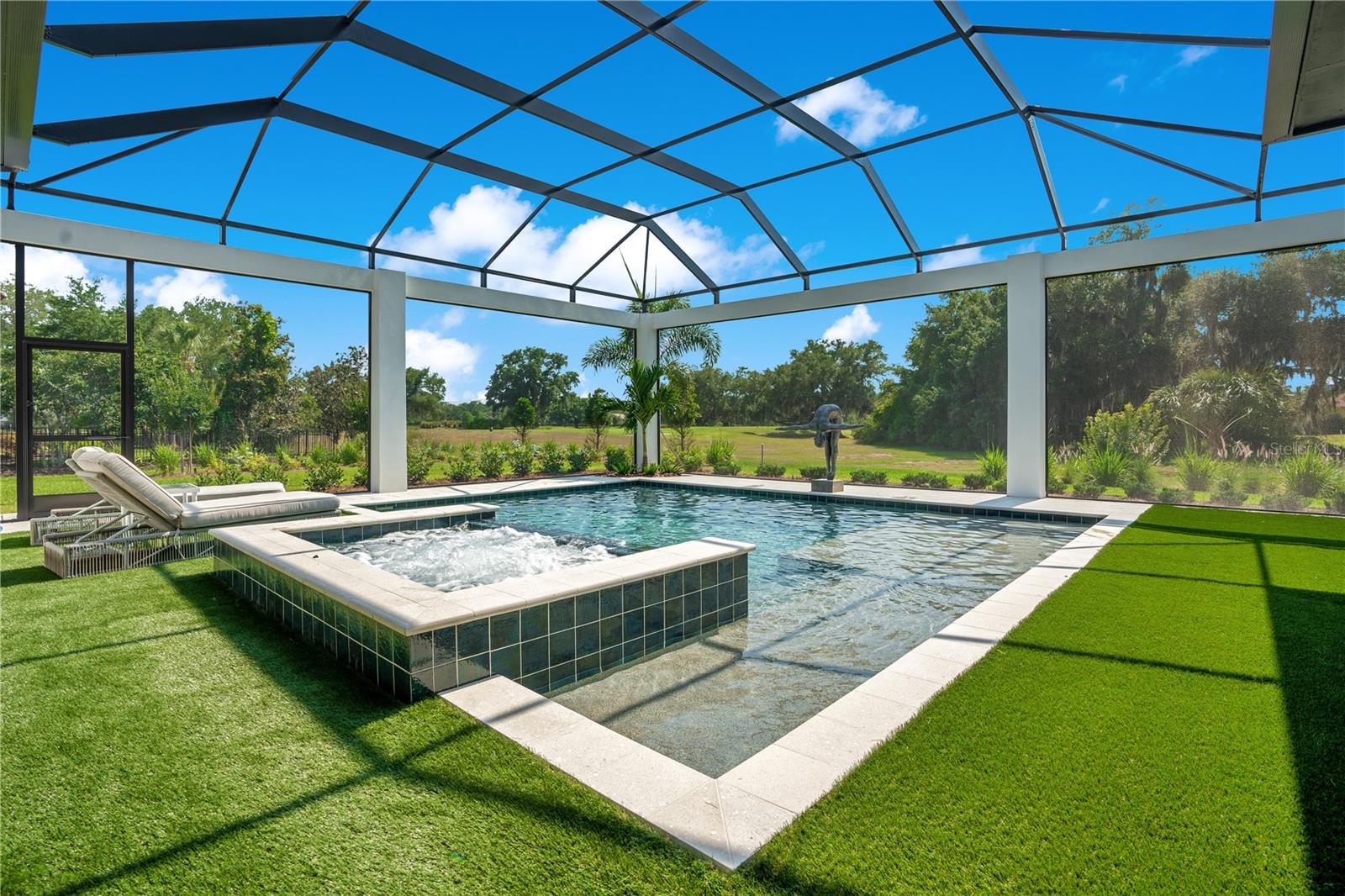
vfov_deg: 73.7
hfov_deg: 96.7
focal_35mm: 16
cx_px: 672
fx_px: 598
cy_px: 448
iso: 100
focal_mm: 16
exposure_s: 1/100
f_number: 8
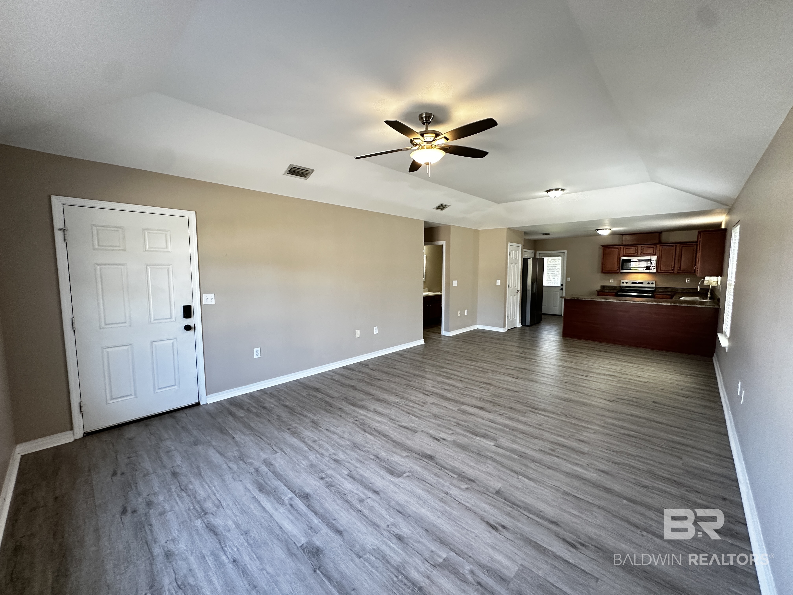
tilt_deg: -4.9
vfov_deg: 85.7
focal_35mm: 14
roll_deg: -0.5
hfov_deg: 102.1
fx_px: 321
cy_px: 298
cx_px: 396
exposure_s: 1/60
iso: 250
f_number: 2.2
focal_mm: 2.22
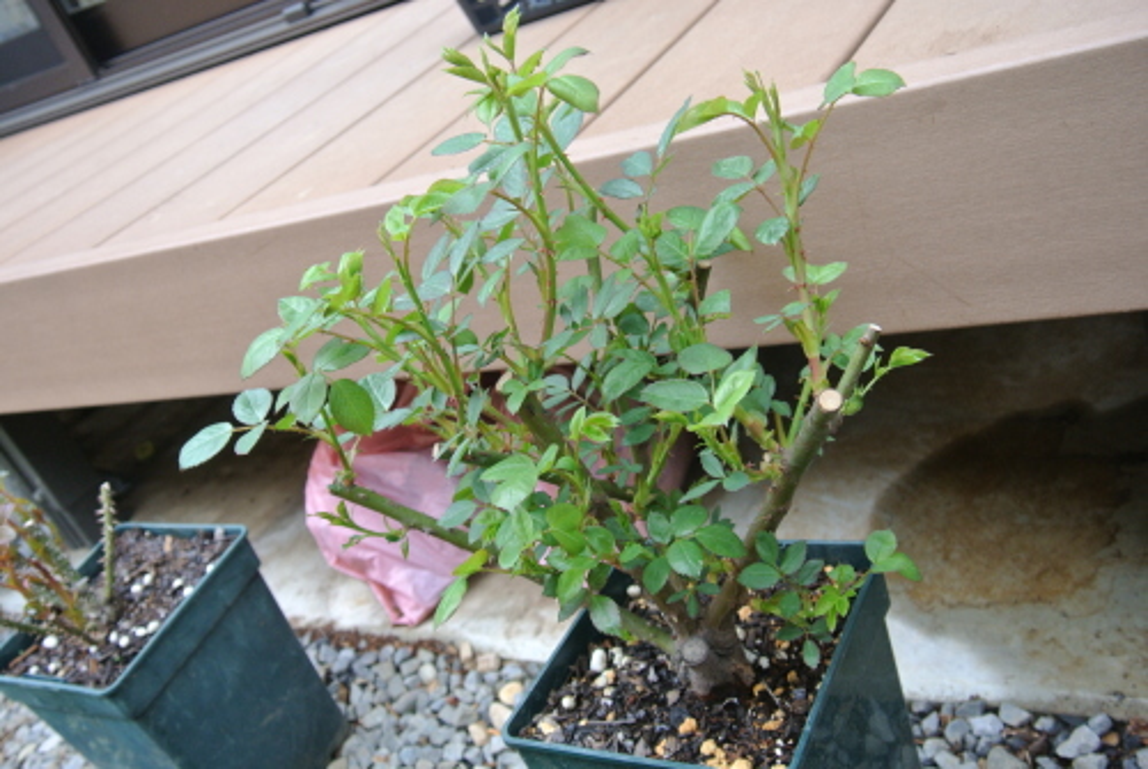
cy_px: 384
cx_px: 574
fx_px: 1086
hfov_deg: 55.7
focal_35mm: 34
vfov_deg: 39.0
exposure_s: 1/60
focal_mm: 12.7
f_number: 3.8
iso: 280
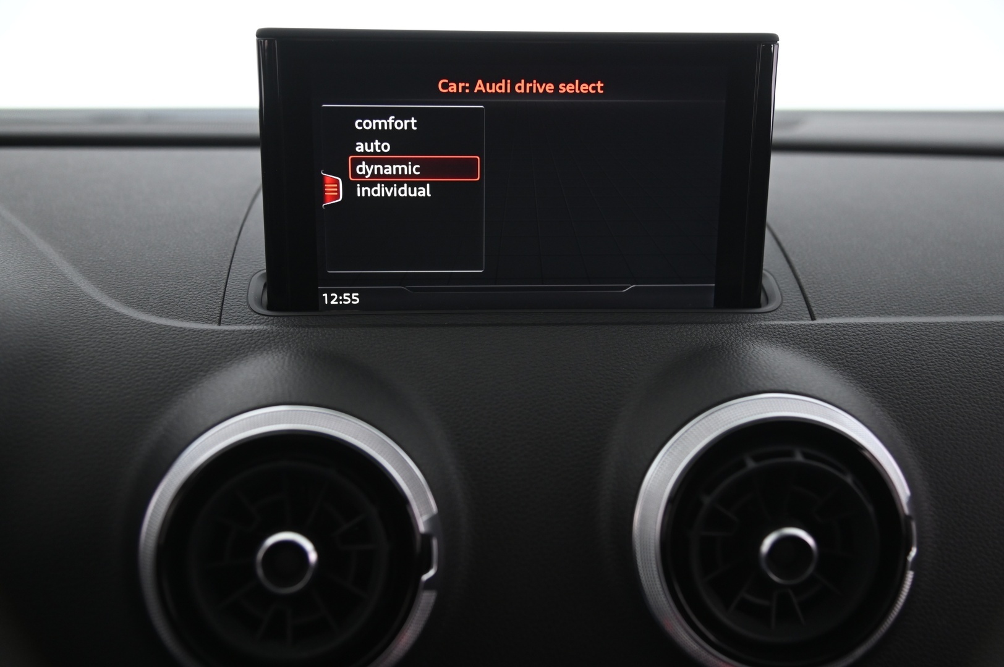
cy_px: 334
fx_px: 1226
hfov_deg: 44.5
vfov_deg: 30.5
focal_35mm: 44
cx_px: 502
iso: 2000
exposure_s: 1/25
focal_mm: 44
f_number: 4
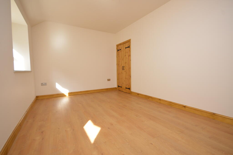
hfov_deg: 100.4
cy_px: 78
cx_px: 116
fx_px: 97
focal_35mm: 15
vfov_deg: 77.2
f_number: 5.6
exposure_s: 1/125
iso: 400
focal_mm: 10
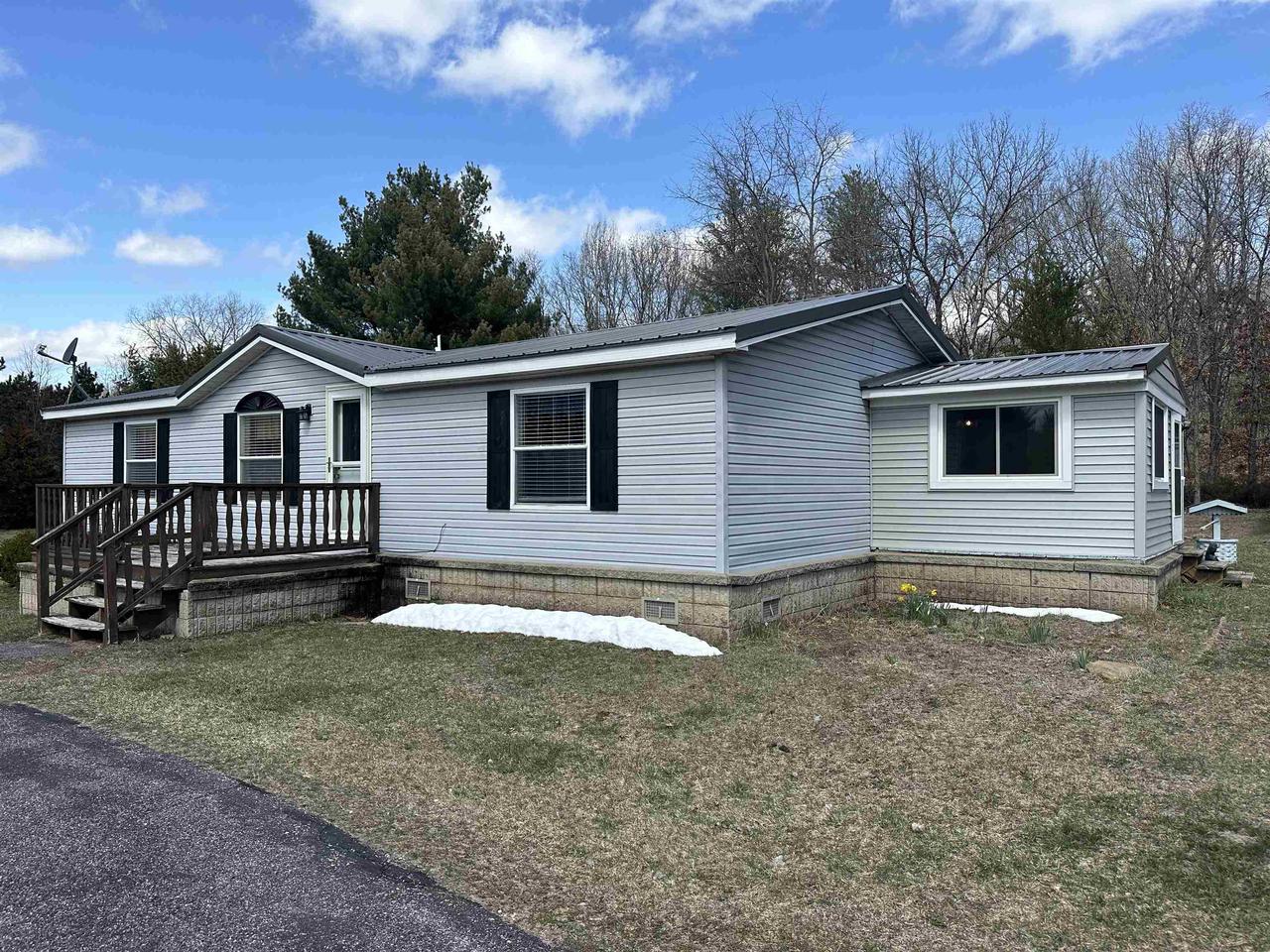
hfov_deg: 71.6
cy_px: 476
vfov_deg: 56.8
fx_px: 881
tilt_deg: +1.2
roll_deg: -1.5
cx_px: 635
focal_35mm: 24
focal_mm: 6.86
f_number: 1.78
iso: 80
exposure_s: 1/3861
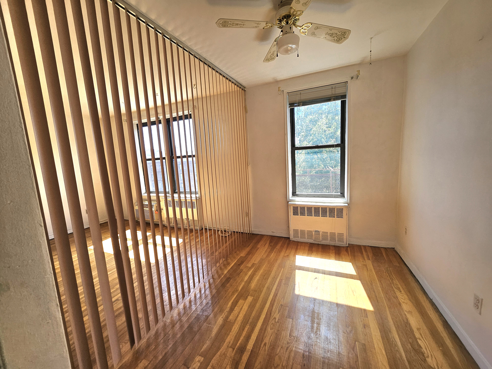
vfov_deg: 89.9
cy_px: 184
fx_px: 185
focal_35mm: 13
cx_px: 246
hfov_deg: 106.2
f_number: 2.2
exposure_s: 1/167
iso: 32
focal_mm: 1.7
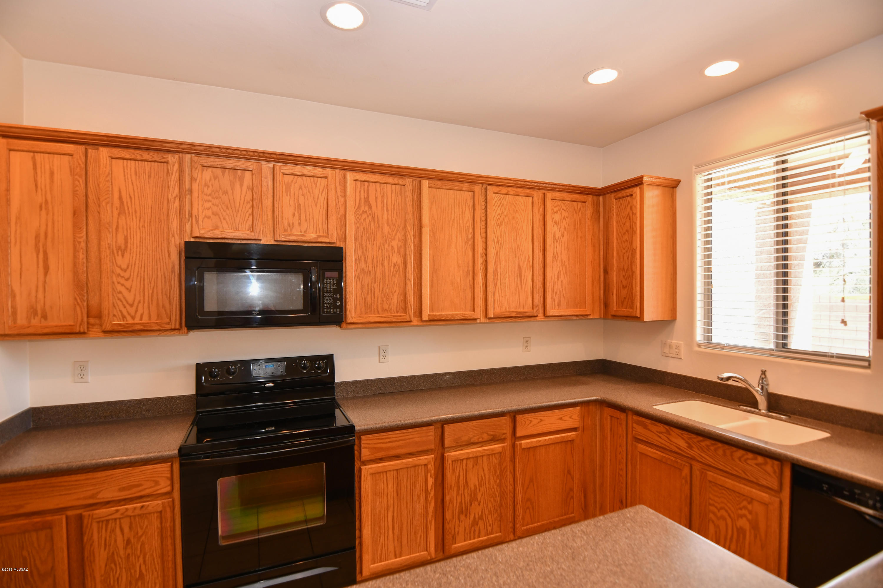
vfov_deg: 73.7
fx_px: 392
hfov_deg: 96.7
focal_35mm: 16
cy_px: 294
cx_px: 442
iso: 320
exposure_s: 1/60
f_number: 4
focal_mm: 11
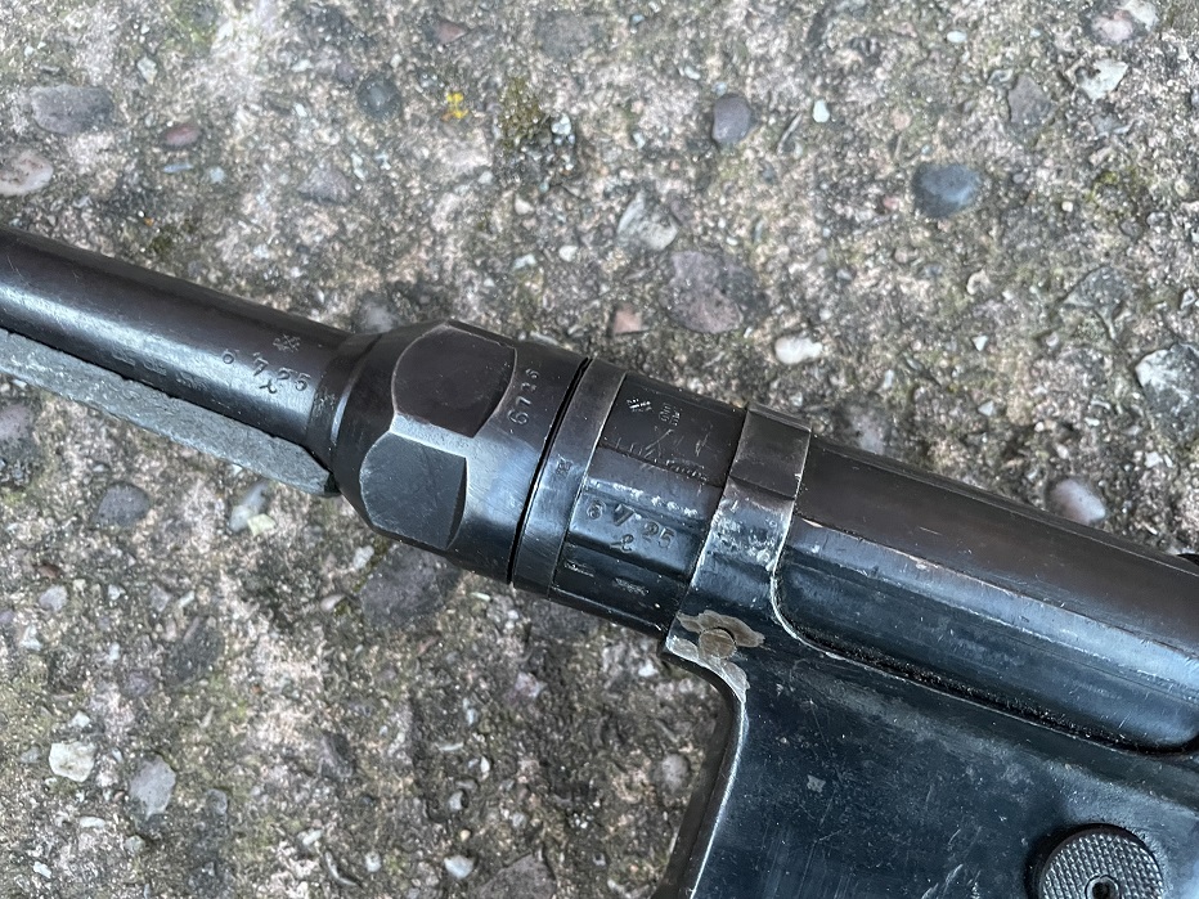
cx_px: 600
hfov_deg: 67.3
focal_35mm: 26
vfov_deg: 53.1
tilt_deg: -83.5
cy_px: 450
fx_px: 901
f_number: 1.6
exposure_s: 1/60
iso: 400
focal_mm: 4.2
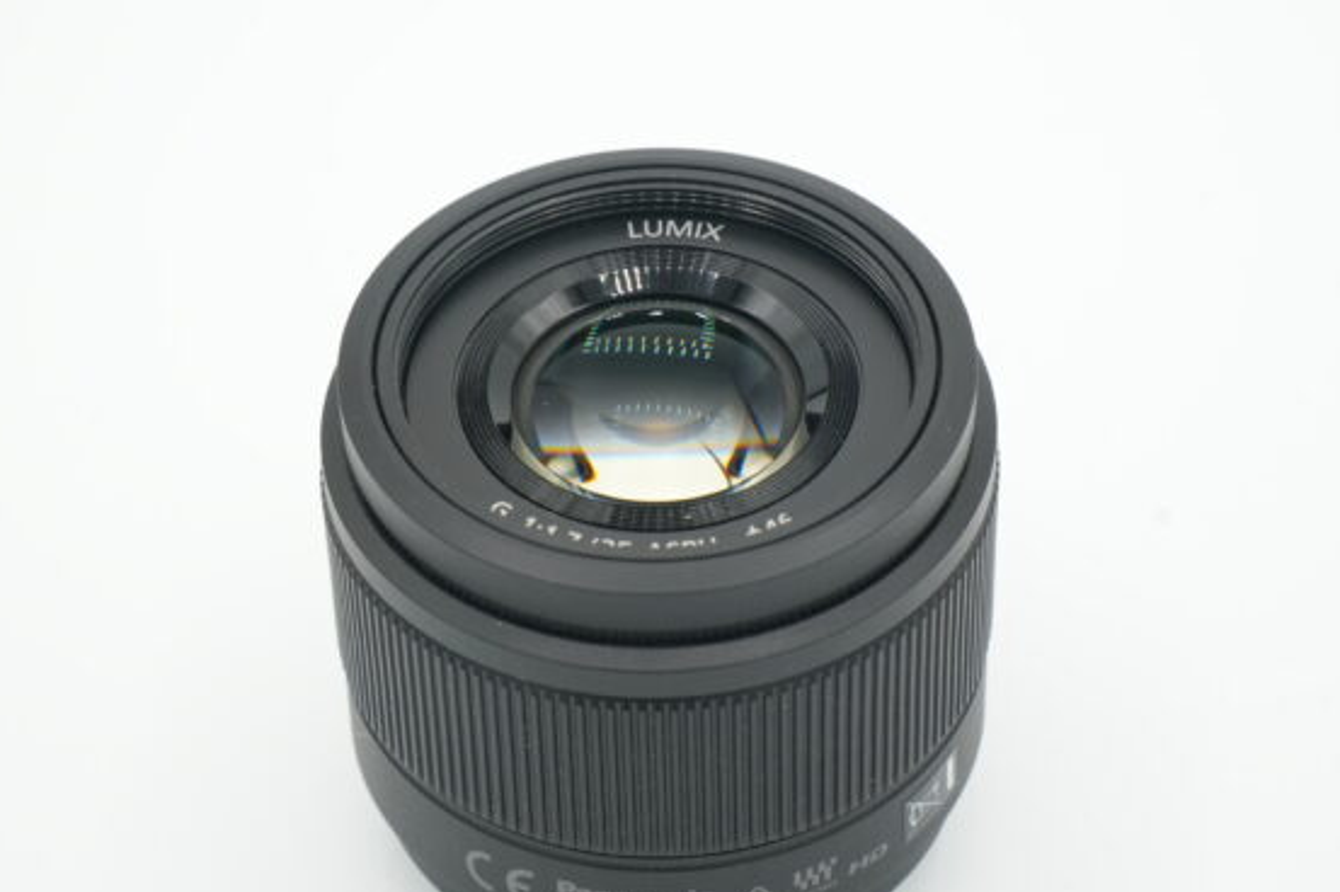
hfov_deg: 18.0
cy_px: 424
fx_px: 4241
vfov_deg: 12.0
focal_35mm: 114
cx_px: 666
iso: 500
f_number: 13
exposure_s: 1/100
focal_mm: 70
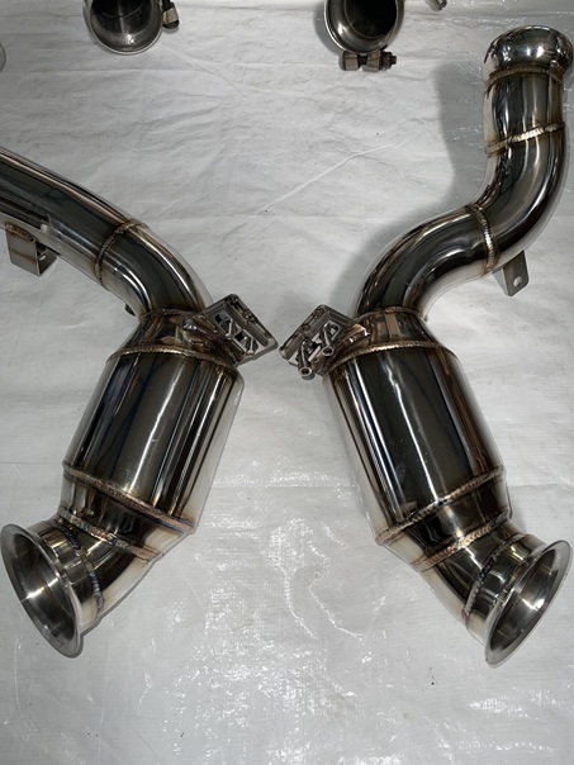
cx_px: 287
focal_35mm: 25
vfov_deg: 69.4
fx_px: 553
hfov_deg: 54.9
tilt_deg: -68.7
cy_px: 382
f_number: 1.6
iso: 50
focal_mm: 5.1
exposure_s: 1/64
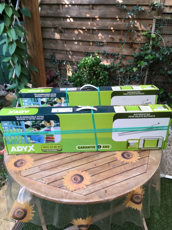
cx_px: 86
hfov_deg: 48.2
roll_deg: -0.2
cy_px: 115
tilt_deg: -30.1
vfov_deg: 61.7
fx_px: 192
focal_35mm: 29
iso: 25
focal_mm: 4.15
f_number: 2.2
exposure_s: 1/100
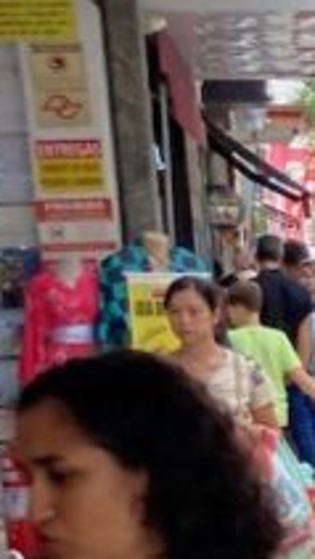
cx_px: 956
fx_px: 2193
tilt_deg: -11.9
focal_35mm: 148
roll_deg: +0.5
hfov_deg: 7.3
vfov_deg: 14.1
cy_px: 649
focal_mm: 3.99
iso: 20
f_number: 1.8
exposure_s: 1/250
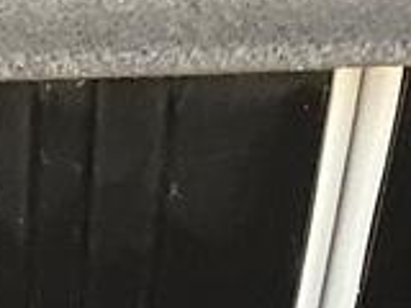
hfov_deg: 9.1
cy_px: 767
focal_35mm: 217
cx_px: 23
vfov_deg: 6.5
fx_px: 2576
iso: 40
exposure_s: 1/122
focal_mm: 3
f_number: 1.8
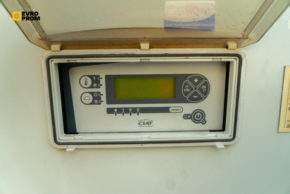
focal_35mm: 24
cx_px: 145
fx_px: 193
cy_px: 97
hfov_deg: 73.7
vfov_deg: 53.1
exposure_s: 1/320
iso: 1000
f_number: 4
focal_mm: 24
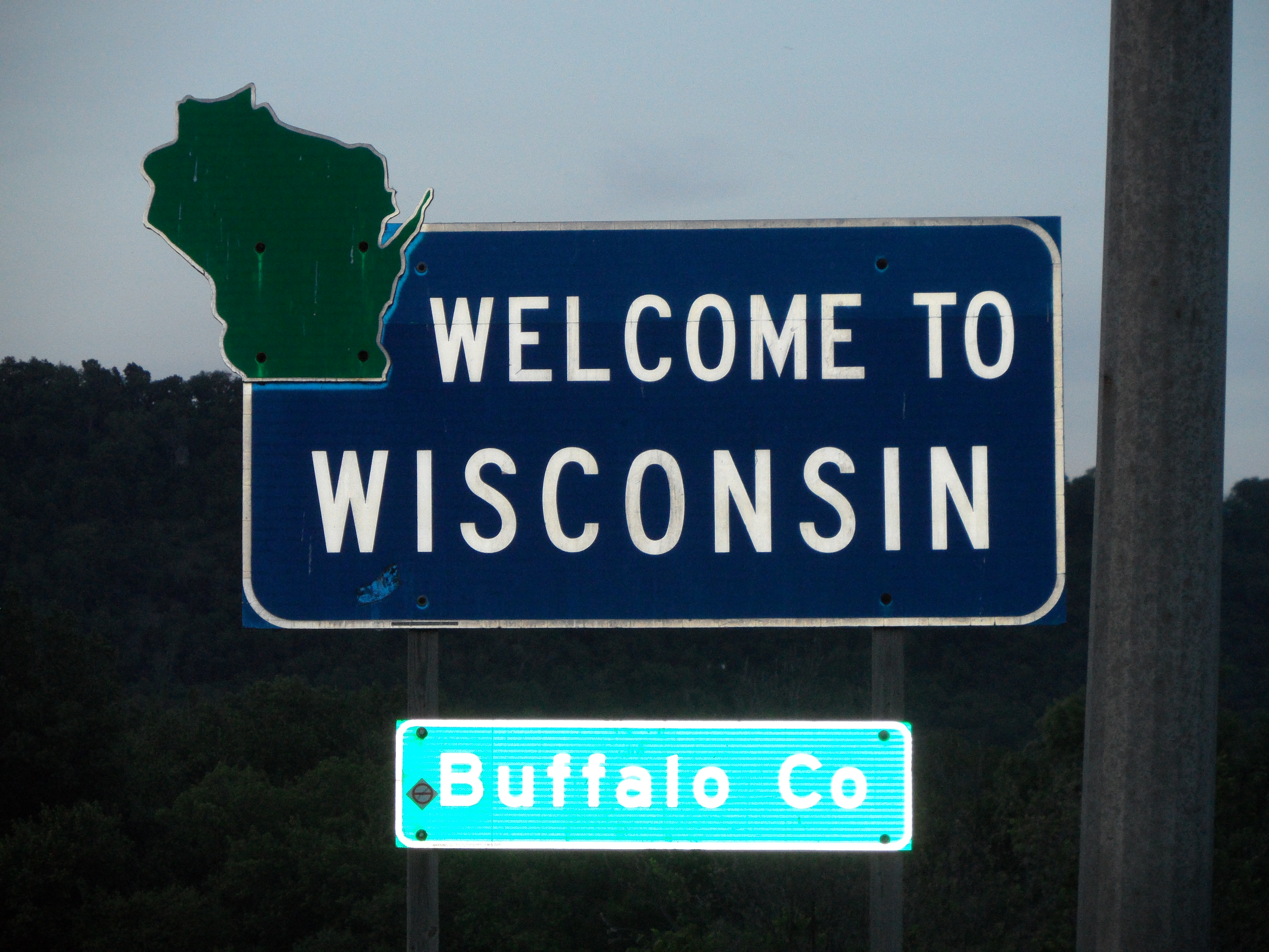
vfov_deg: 8.2
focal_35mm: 180
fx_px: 6599
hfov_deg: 11.0
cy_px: 476
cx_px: 634
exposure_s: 1/60
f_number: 4.4
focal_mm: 29.7
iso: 200
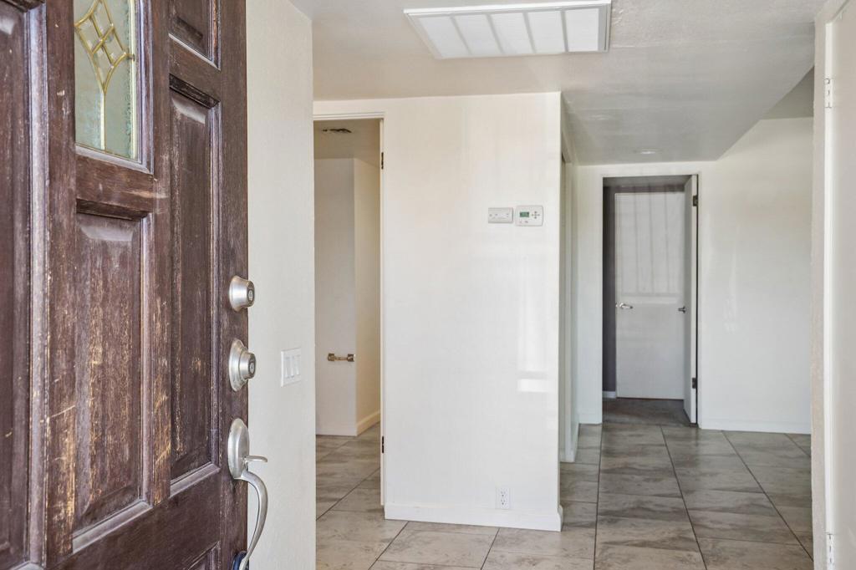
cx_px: 428
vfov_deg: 37.8
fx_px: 832
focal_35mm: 35
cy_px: 285
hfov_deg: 54.4
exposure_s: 1/30
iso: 400
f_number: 8
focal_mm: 35
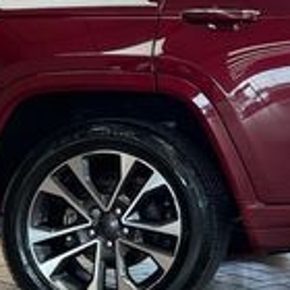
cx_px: 501
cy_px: 108
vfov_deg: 16.6
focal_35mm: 105
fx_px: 995
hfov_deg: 14.7
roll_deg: +1.2
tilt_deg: -1.3
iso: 50
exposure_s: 1/120
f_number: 1.6
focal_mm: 4.2
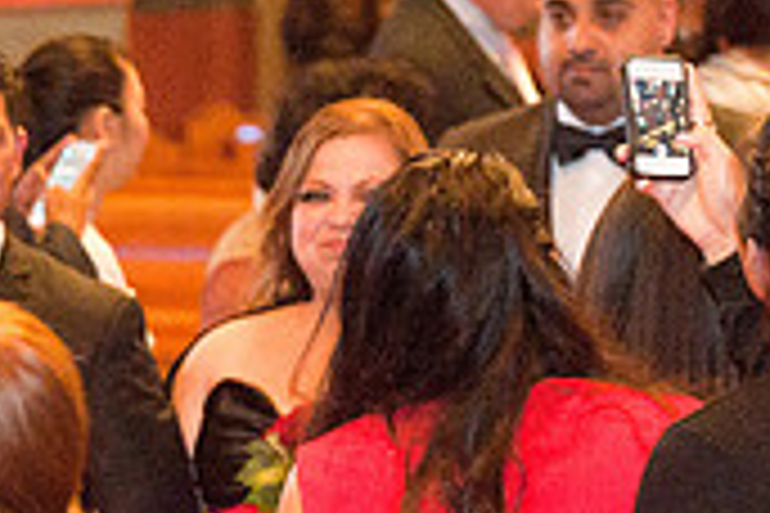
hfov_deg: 4.5
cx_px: -392
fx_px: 9774
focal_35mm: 457
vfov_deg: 3.0
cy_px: 526
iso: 4000
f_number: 4.5
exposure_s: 1/60
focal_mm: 135
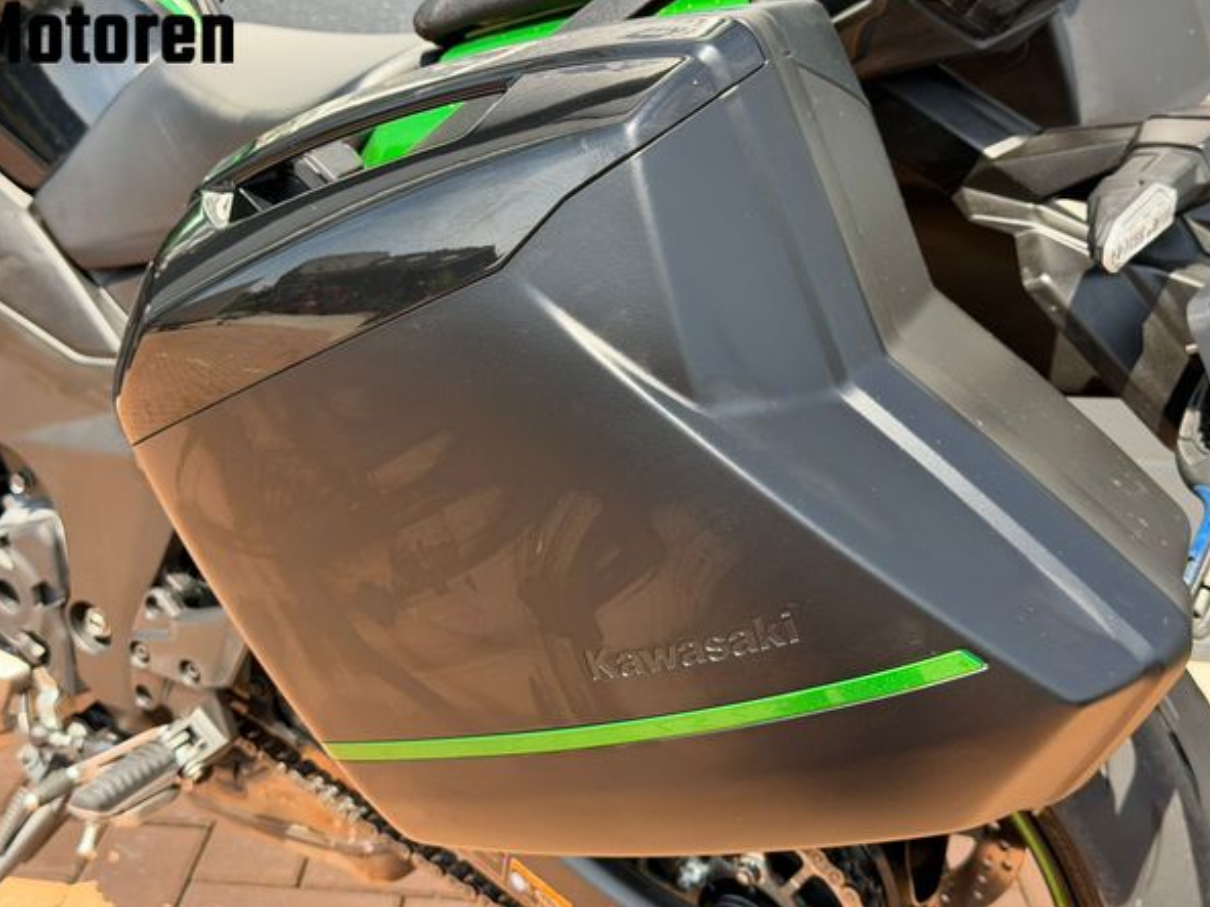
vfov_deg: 28.0
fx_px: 1817
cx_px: 626
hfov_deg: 36.8
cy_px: 418
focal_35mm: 52
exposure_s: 1/786
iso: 100
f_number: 1.78
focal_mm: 6.76
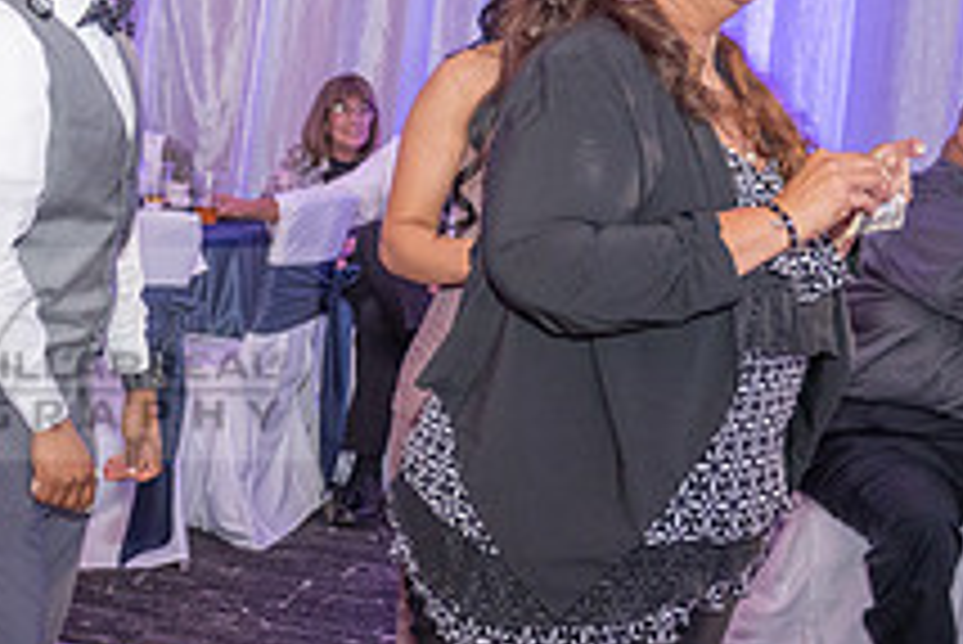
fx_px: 2248
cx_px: -63
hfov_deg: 22.9
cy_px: 354
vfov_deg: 16.3
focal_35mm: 84
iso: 1600
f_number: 3.5
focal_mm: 31
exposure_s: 1/125
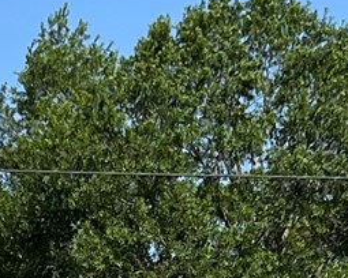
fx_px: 2101
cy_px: 416
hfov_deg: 9.5
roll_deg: +3.3
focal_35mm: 204
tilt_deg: +1.0
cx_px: 150
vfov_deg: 7.5
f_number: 1.5
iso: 50
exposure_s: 1/3831
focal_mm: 5.7
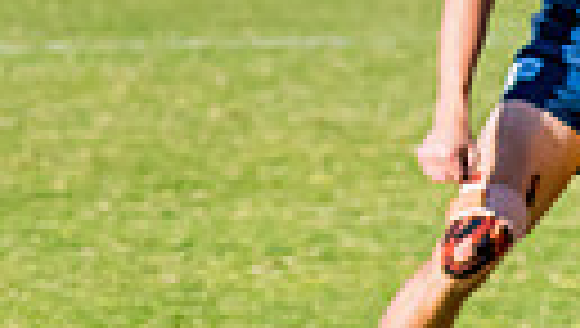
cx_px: -265
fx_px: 13800
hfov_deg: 2.4
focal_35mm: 896
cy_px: 245
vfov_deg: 1.4
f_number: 9
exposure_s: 1/1600
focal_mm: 170
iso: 800
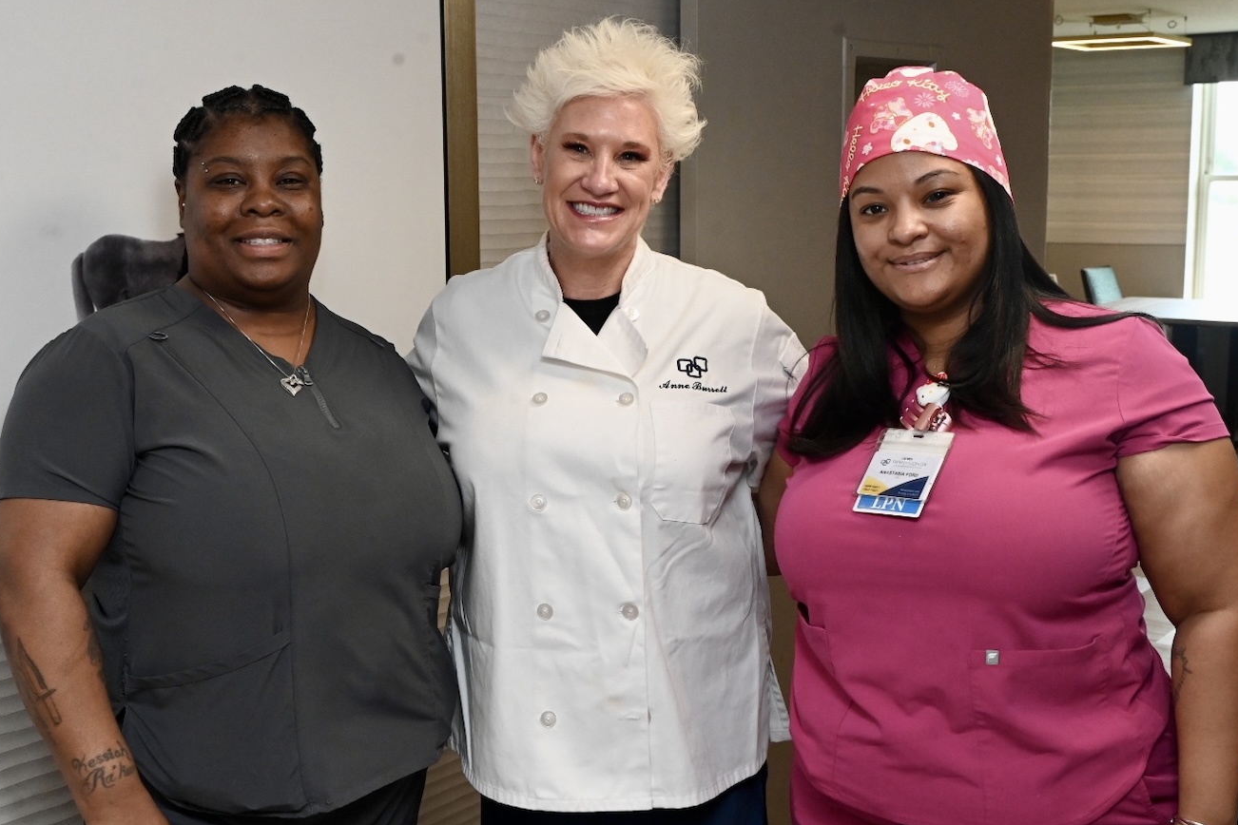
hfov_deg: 45.4
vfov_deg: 31.2
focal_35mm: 43
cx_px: 594
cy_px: 405
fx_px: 1479
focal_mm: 35
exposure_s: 1/160
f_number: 9
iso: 4000
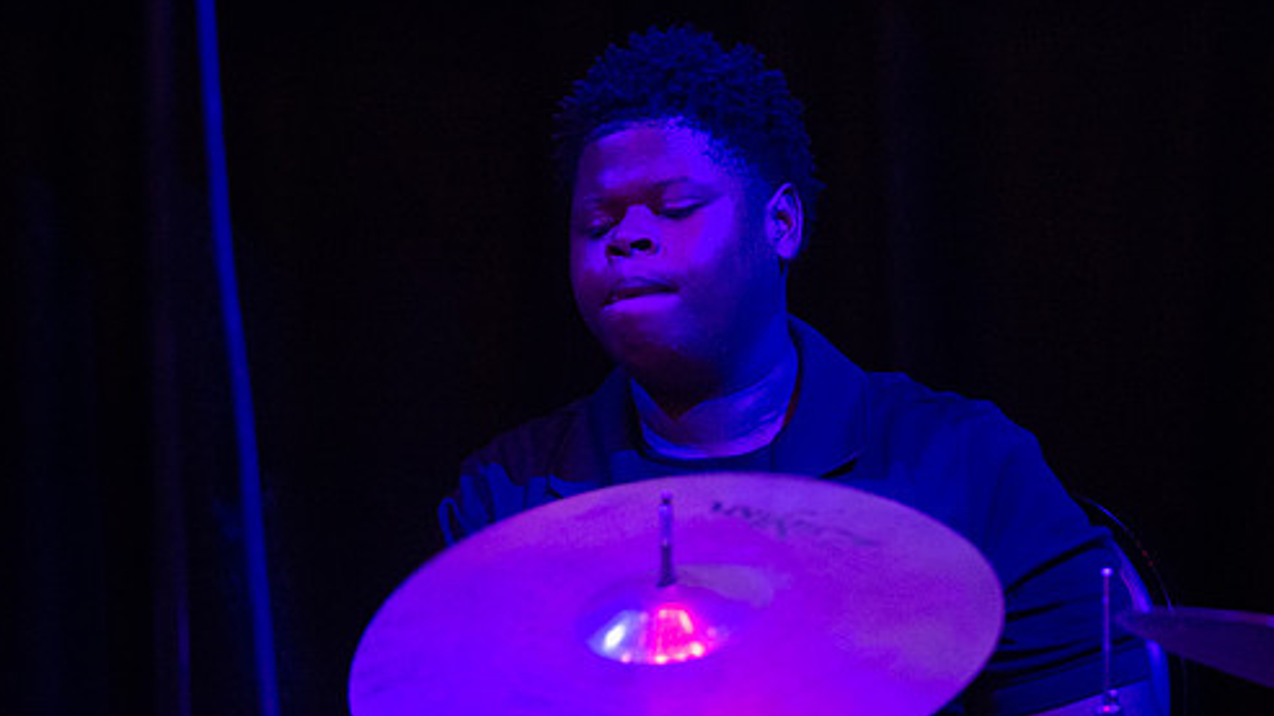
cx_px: 784
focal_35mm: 153
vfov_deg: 7.9
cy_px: 306
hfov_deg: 14.0
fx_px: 5167
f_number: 2.8
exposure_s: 1/200
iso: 3200
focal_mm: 70
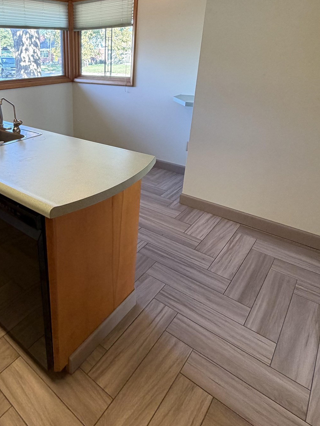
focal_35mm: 24
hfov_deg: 54.1
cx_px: 79
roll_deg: +0.7
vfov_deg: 70.6
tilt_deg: -19.9
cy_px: 164
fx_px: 296
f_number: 2.2
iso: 160
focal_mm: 2.22
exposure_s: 1/60
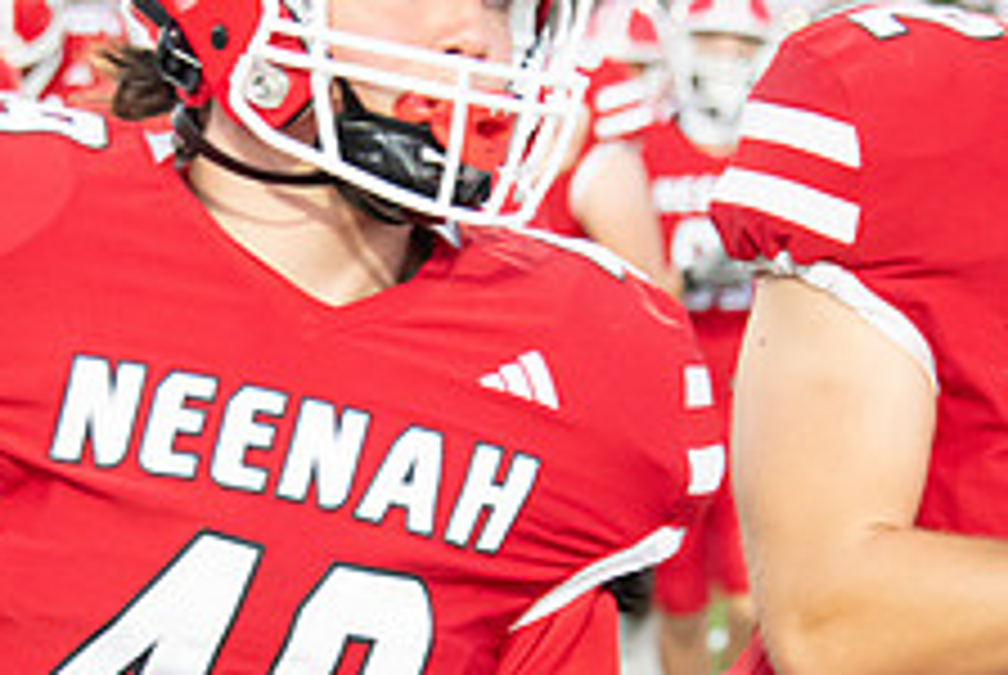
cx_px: 382
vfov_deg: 5.8
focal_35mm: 238
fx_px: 6673
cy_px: 547
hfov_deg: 8.6
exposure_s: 1/640
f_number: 5.6
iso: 8000
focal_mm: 92
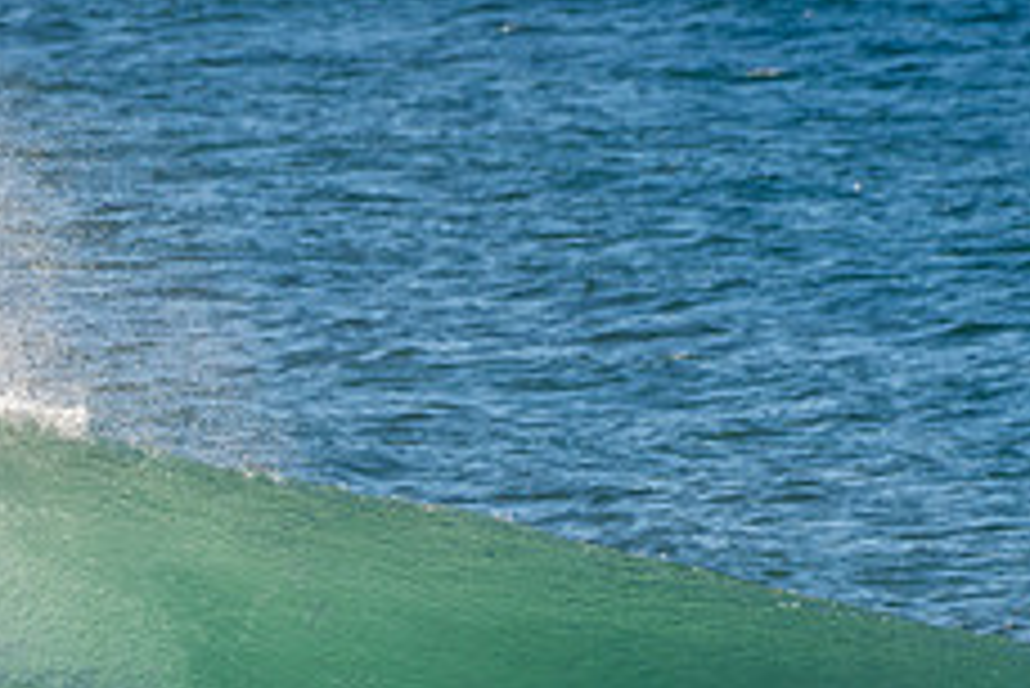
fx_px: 44345
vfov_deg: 0.9
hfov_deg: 1.3
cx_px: 72
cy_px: 742
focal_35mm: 1549
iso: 64
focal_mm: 500
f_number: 8
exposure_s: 1/320
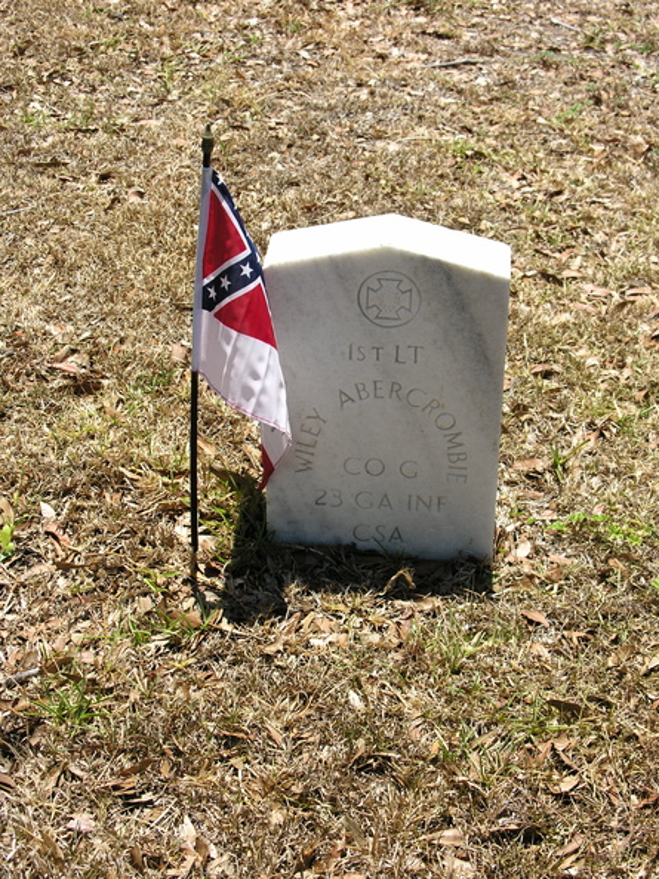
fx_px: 1804
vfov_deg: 27.4
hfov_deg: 20.7
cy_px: 440
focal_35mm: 71
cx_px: 330
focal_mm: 18
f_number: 4.7
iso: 50
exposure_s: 1/300
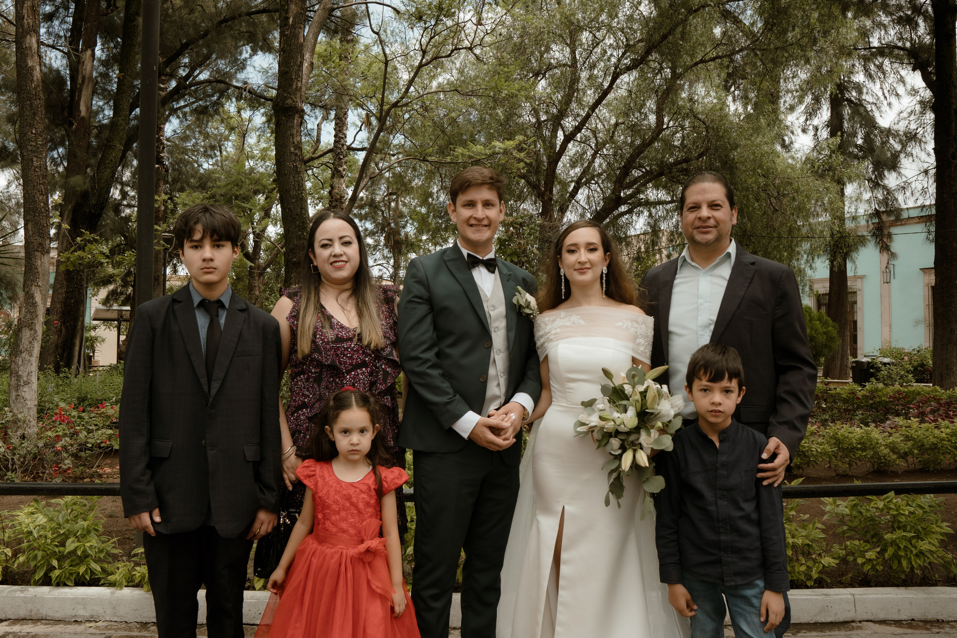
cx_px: 465
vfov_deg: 48.9
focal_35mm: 26
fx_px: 702
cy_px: 335
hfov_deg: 68.5
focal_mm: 16
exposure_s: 1/250
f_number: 5
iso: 100
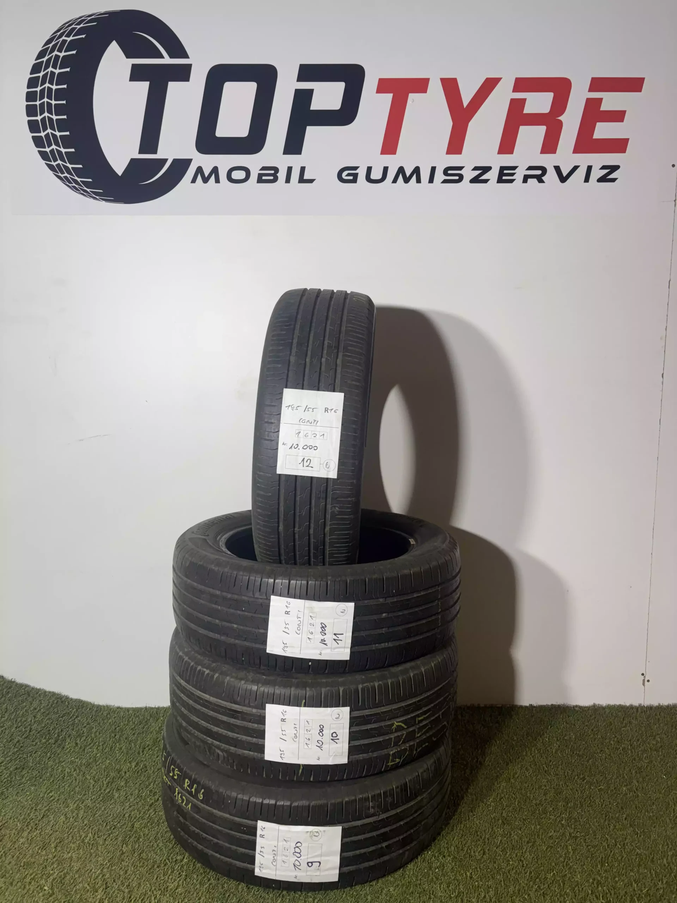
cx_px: 338
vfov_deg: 67.3
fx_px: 678
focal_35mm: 26
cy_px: 452
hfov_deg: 53.1
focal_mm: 5.96
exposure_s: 1/100
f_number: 1.6
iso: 80
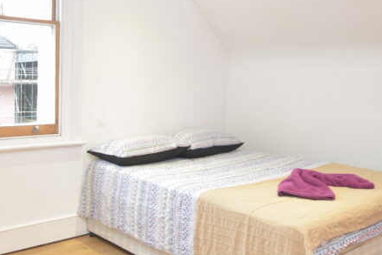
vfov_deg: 32.4
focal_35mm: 41
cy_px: 85
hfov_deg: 47.2
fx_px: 435
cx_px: 158
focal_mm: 10
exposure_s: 1/8
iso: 100
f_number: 4
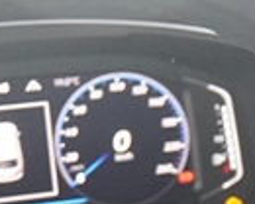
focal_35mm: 189
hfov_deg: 9.8
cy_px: 513
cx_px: 410
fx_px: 1424
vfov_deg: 7.6
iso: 3200
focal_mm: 17
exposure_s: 1/160
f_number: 2.8
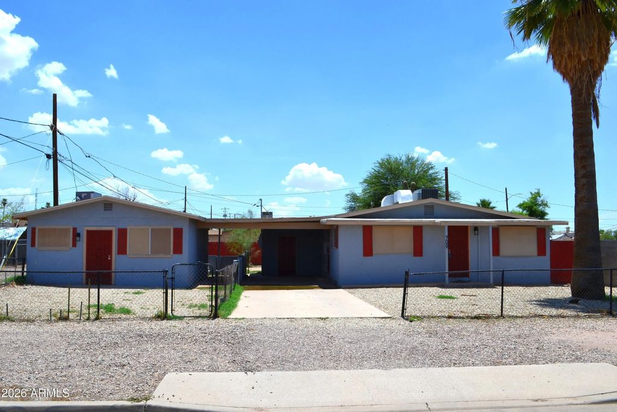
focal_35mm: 33
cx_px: 308
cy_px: 206
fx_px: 566
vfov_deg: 40.0
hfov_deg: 57.2
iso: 250
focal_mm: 22
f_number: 11
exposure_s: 1/500
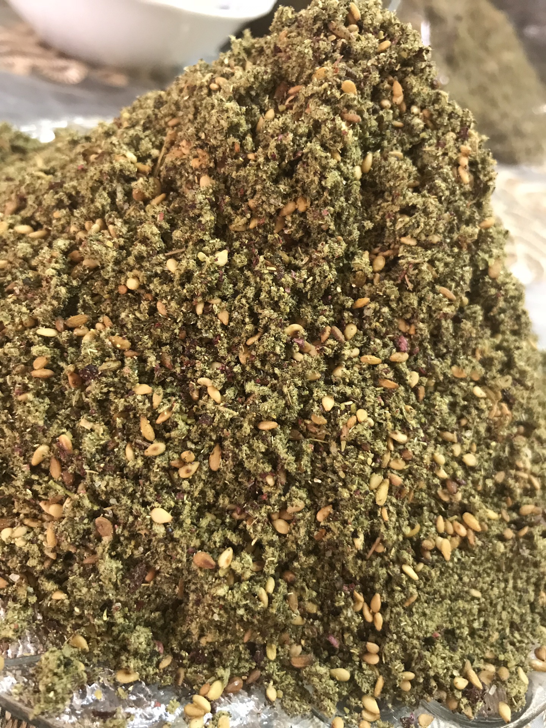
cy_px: 364
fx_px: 589
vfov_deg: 63.4
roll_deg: -26.9
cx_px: 273
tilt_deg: -39.2
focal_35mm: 28
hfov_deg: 49.7
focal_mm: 3.99
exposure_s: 1/11
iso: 100
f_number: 1.8
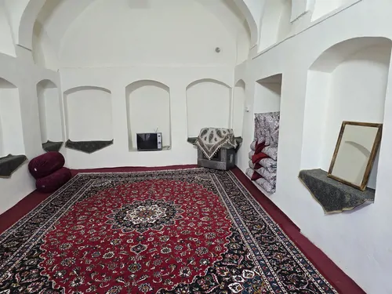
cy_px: 147
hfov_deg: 73.9
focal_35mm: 23
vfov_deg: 58.9
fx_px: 260
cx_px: 196
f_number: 1.7
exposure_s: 1/100
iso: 500
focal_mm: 6.3
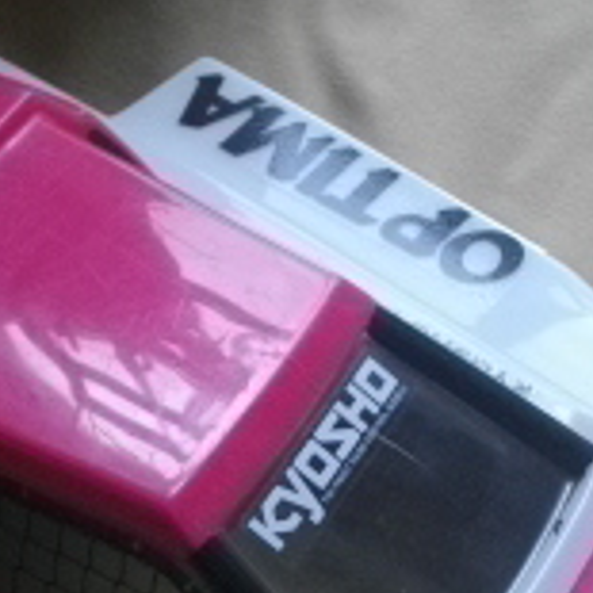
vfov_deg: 11.8
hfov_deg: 11.9
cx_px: 191
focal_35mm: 146
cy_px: 593
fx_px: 2830
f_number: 3.2
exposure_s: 1/60
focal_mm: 7.1
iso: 200
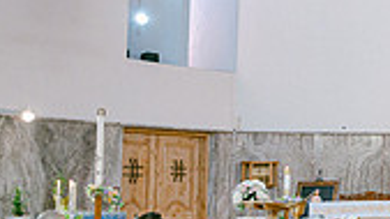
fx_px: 1024
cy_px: 88
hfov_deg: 19.6
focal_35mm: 99
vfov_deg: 12.2
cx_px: 533
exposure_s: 1/320
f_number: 2.8
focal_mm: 27.5
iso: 1600
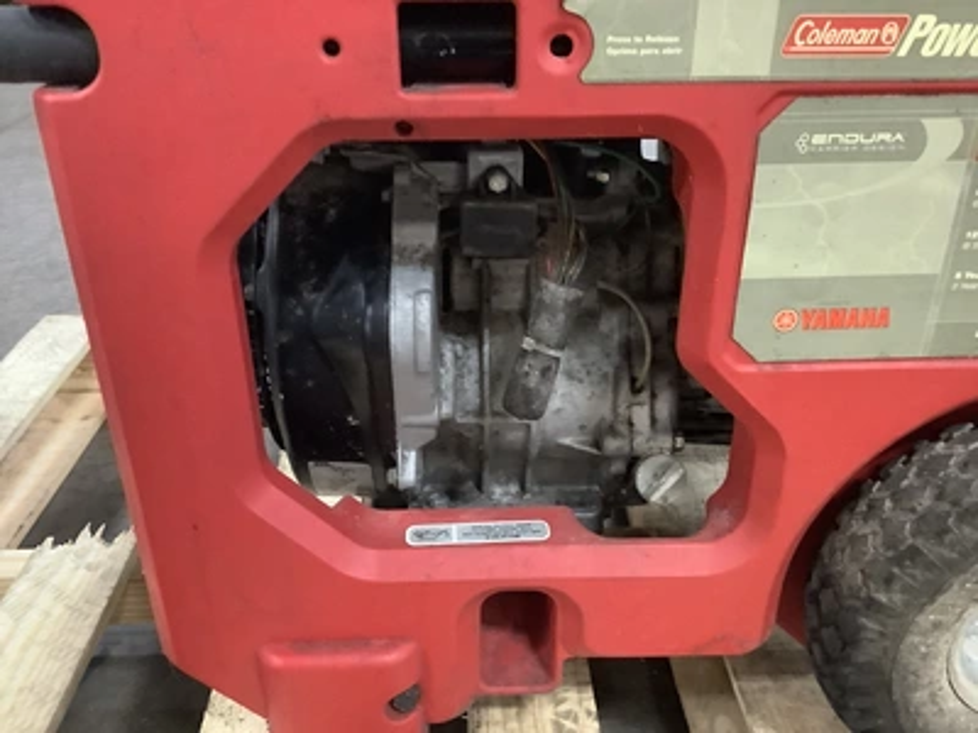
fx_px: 876
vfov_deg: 45.4
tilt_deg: -27.2
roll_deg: -0.2
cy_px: 366
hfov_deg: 58.4
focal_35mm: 31
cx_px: 489
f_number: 2.4
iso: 640
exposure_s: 1/30
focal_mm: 3.3
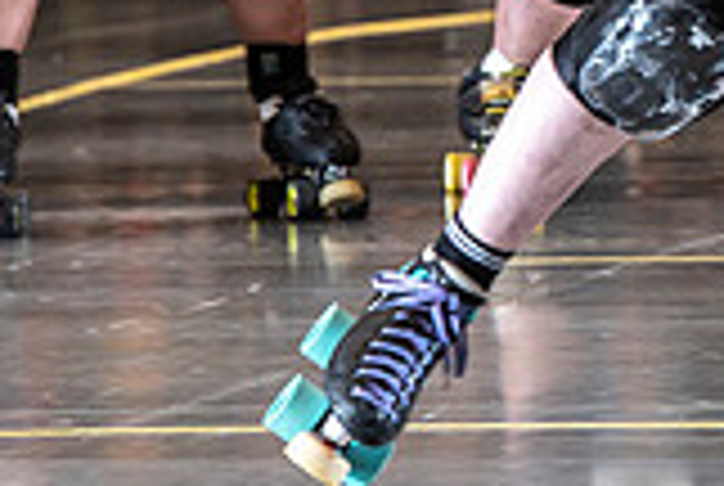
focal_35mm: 576
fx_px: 11605
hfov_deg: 3.6
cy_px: -236
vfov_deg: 2.4
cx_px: 1048
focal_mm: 160
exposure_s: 1/160
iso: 640
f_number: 5.6
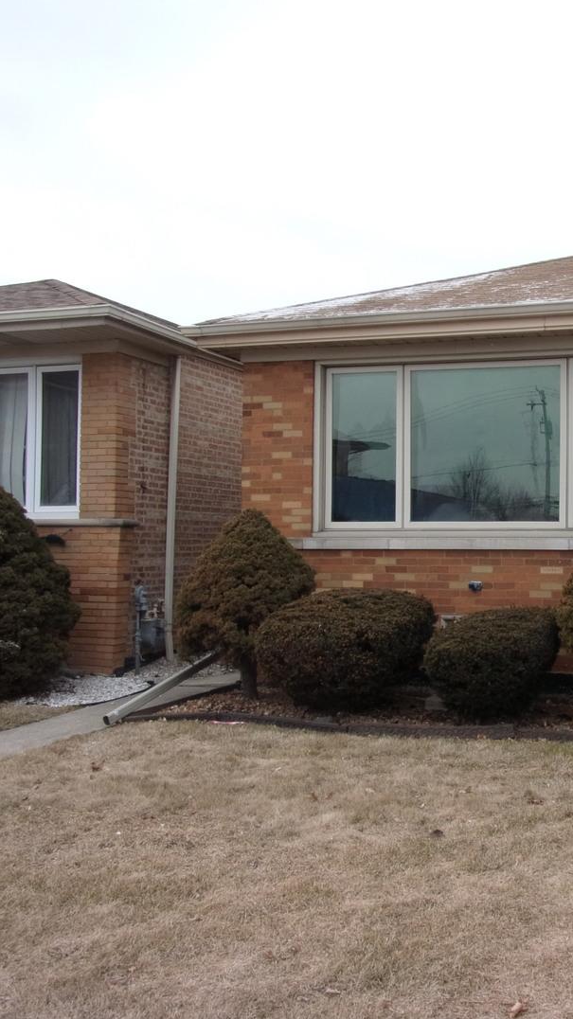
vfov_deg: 56.6
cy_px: 509
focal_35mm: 35
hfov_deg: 32.1
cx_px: 514
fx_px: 946
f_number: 3.3
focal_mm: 4.3
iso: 80
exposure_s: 1/180
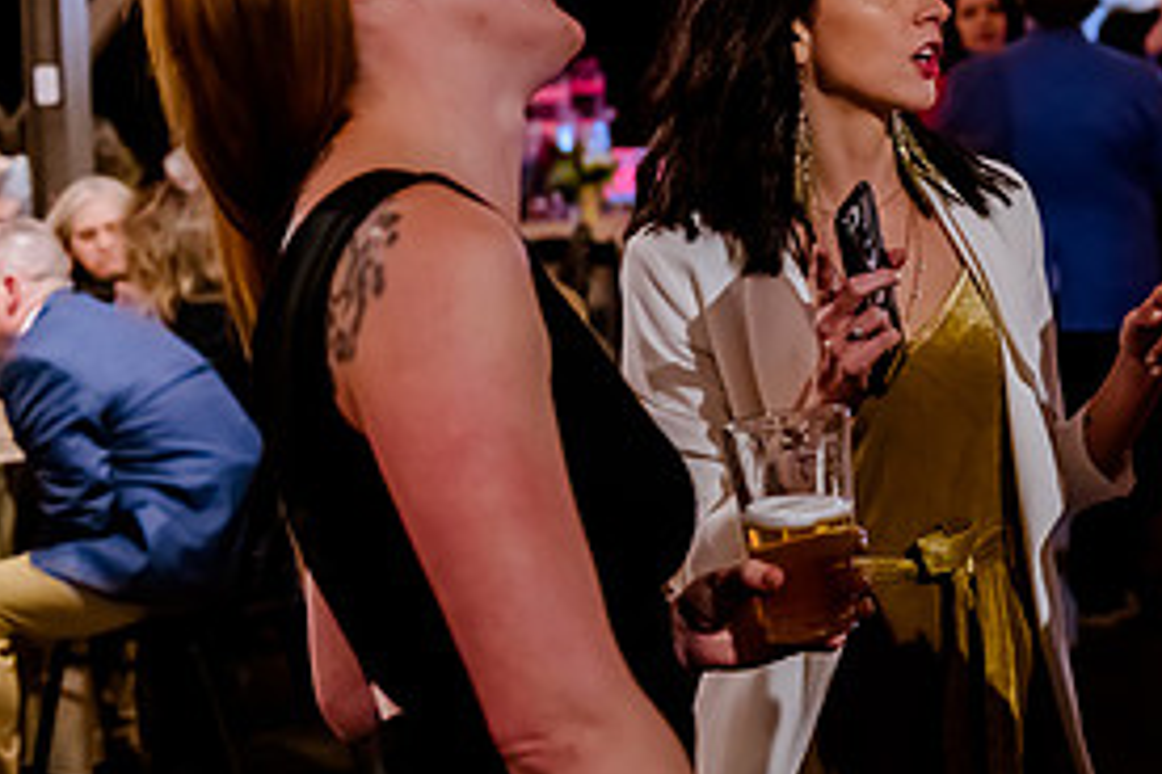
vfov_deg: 17.0
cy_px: 254
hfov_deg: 24.2
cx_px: 1170
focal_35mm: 80
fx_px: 2582
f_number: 2.8
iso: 5000
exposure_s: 1/100
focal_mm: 38
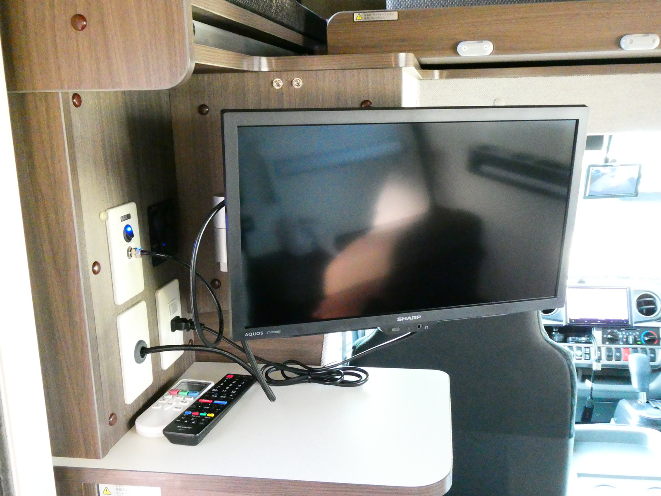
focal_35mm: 33
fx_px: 630
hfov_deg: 55.4
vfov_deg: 42.9
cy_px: 248
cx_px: 330
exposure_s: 1/40
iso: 1600
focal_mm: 5.8
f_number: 3.6
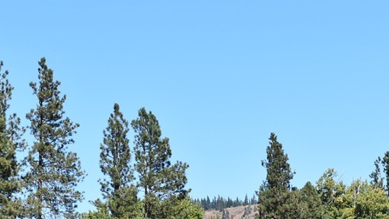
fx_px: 1578
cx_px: 171
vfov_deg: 7.9
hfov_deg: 14.0
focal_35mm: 153
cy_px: 220
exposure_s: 1/400
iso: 200
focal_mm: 48
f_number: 10
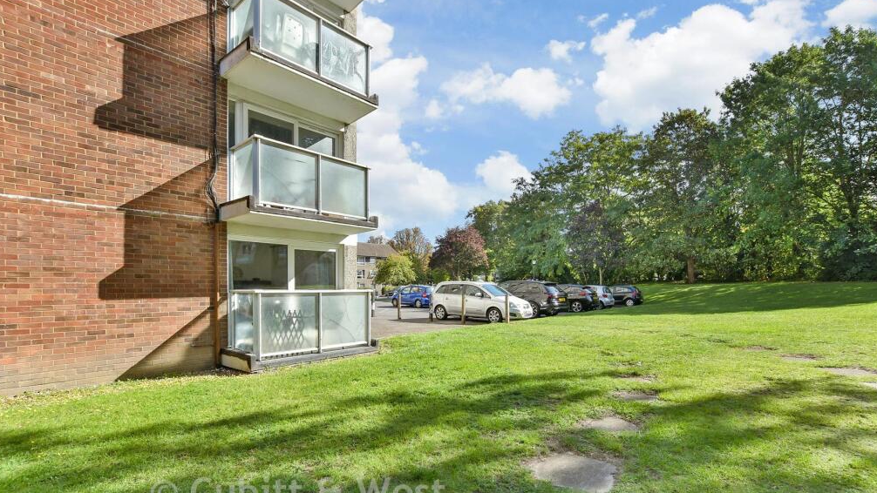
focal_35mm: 16
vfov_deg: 66.6
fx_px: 372
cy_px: 289
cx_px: 440
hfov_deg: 99.4
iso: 160
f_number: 8
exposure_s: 1/100
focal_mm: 10
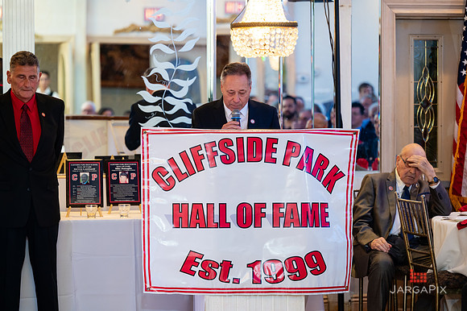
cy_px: 156
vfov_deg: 10.9
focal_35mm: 125
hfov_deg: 16.4
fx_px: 1622
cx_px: 234
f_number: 3.2
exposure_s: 1/125
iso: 1250
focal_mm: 125
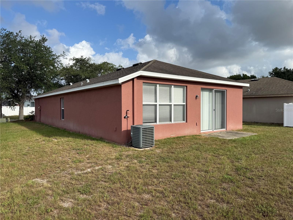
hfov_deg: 71.6
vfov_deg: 56.8
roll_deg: -0.5
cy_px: 110
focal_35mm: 24
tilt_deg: -0.4
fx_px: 203
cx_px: 146
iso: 80
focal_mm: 6.76
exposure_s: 1/4673
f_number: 1.78
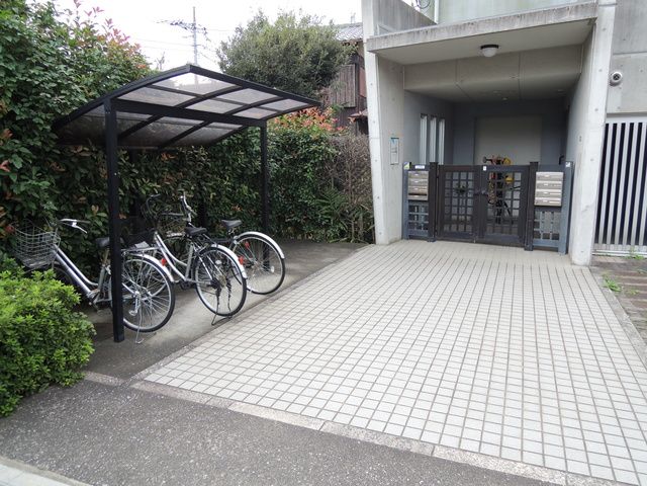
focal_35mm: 24
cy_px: 243
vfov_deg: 56.8
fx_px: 449
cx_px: 324
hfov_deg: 71.6
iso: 100
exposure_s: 1/60
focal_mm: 4.3
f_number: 2.8
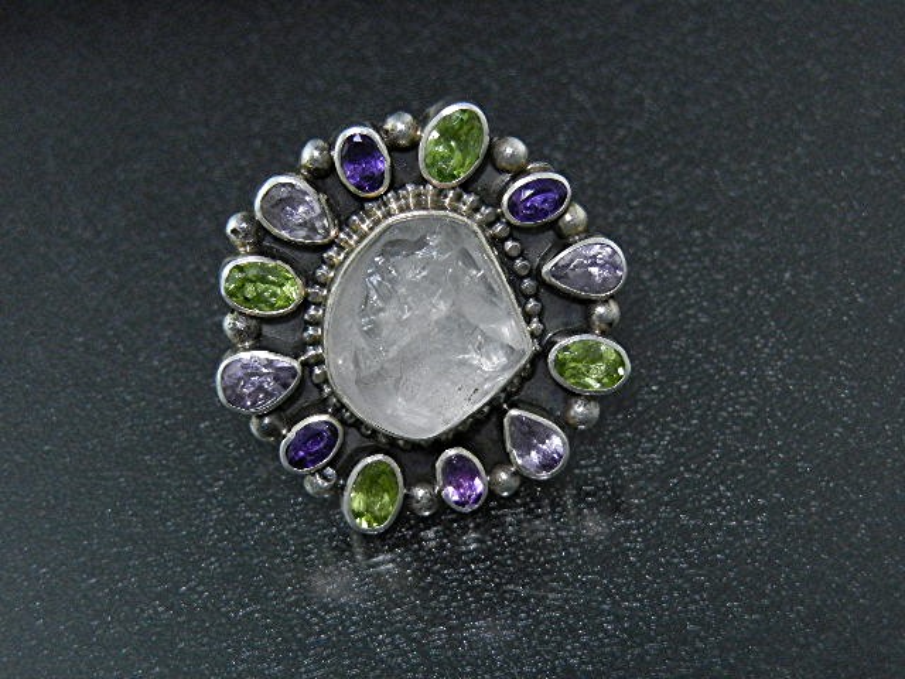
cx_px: 452
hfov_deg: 32.7
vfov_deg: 24.8
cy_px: 340
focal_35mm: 59
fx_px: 1542
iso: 800
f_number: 8
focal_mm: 10.6
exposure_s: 1/30
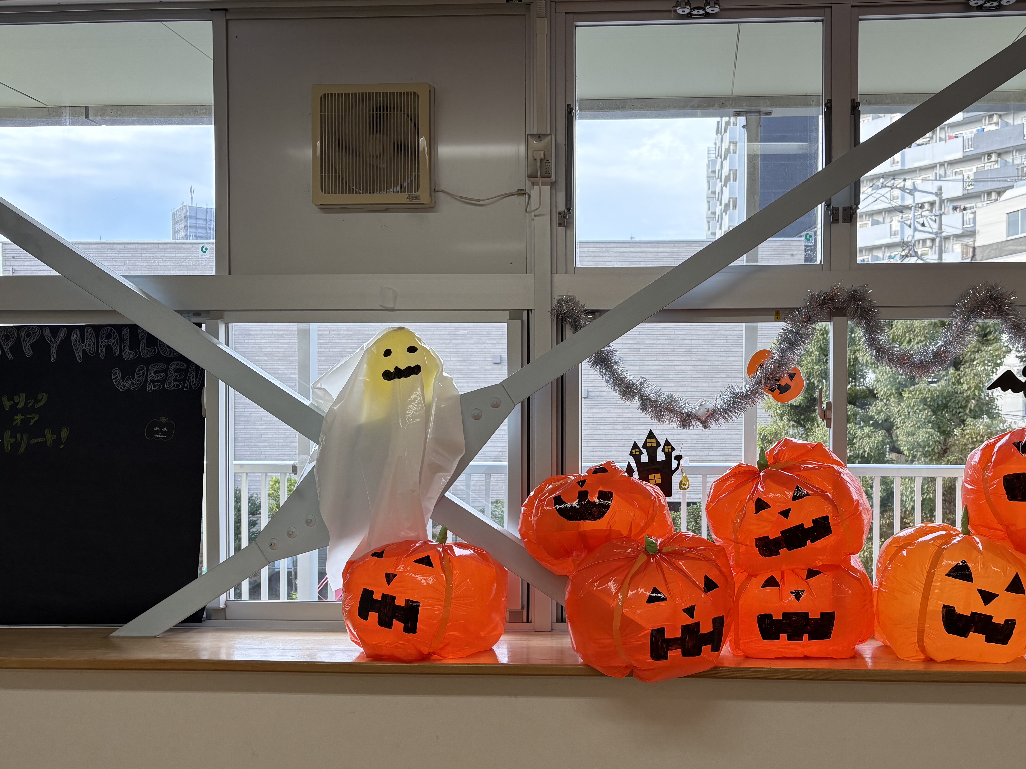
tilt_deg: -0.8
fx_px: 1037
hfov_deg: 52.1
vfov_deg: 40.6
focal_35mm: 35
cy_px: 431
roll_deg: +0.2
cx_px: 632
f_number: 1.6
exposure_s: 1/283
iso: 64
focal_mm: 5.96
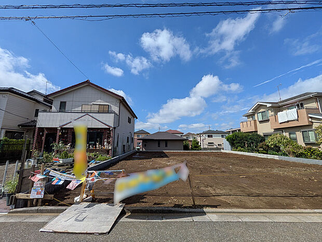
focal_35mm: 14
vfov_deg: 85.7
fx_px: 130
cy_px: 121
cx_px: 161
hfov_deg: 102.1
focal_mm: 1.83
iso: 47
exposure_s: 1/2604
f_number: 2.2
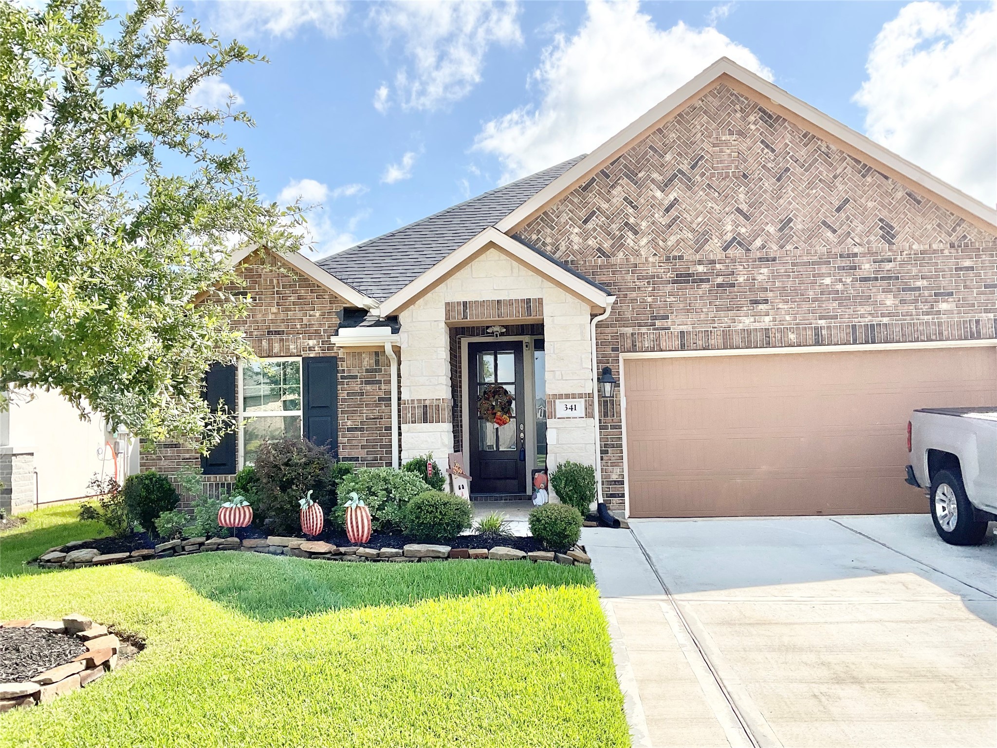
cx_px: 498
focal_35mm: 29
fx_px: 835
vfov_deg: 48.2
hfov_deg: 61.7
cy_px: 374
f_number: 1.8
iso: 16
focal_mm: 3
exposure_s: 1/1786
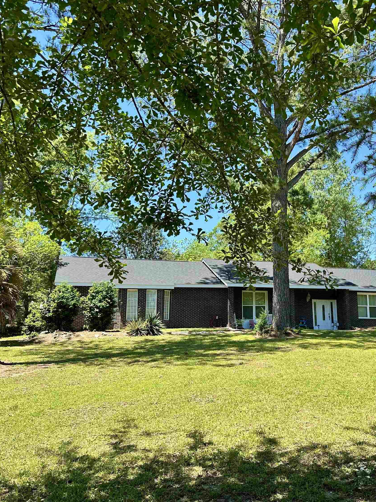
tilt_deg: +10.5
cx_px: 271
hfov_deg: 42.0
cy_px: 254
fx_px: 478
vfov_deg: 55.3
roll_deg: +1.1
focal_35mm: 33
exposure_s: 1/1473
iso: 80
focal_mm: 6.86
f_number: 1.78
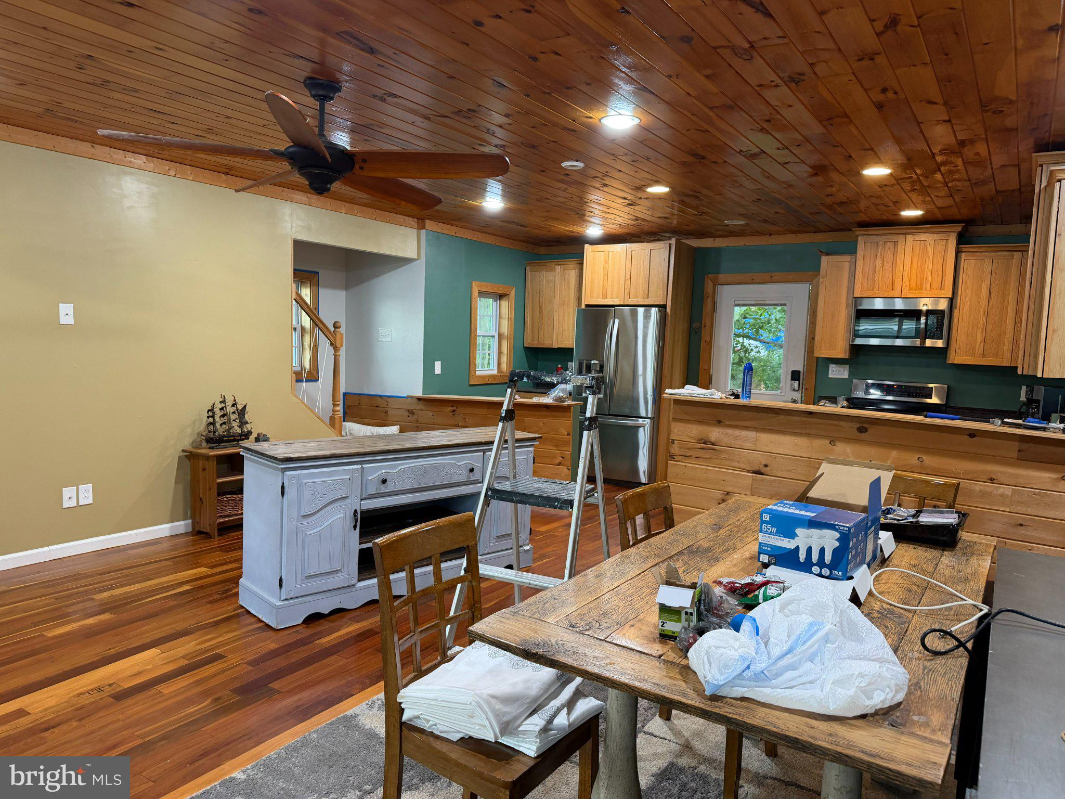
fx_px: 738
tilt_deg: -4.2
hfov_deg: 71.6
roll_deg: -2.6
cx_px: 532
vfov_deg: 56.8
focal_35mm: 24
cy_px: 400
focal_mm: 6.76
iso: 200
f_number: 1.78
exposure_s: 1/60
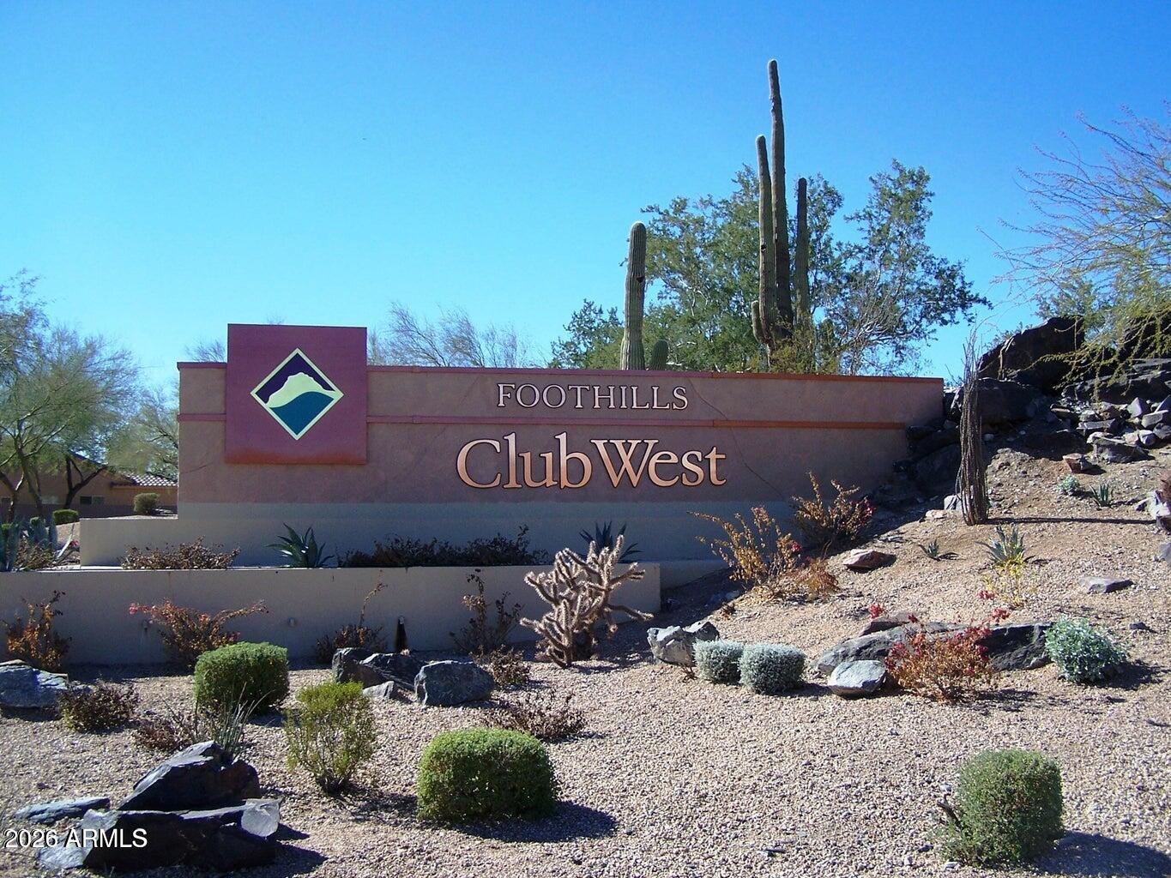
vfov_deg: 37.7
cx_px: 586
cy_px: 439
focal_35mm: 38
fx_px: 1286
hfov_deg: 49.0
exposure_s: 1/1000
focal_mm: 6.3
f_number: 2.8
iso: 80
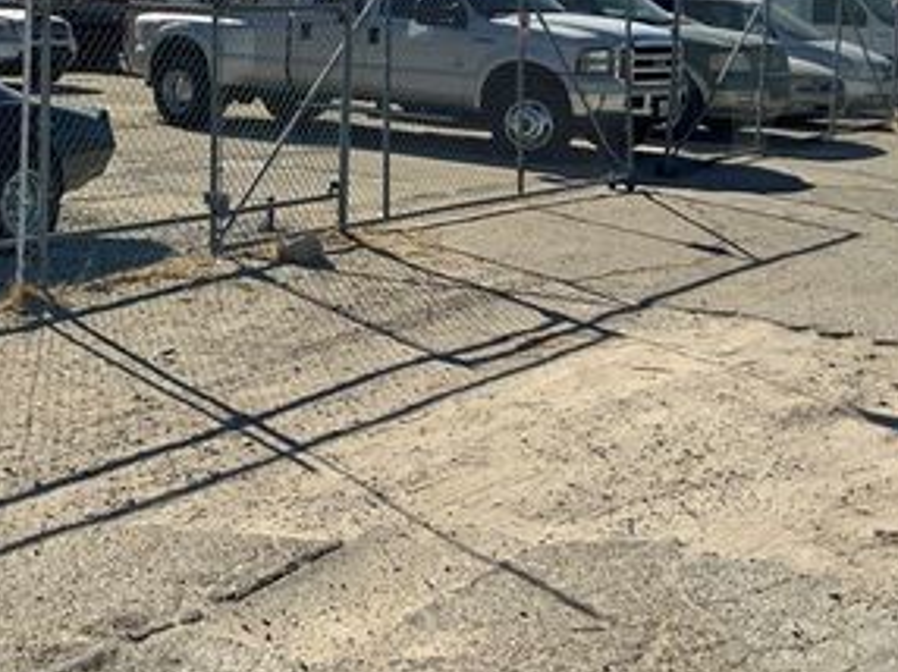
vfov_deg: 22.0
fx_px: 1685
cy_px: 57
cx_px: 188
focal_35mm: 65
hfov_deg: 29.2
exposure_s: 1/3125
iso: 20
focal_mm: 3
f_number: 1.8
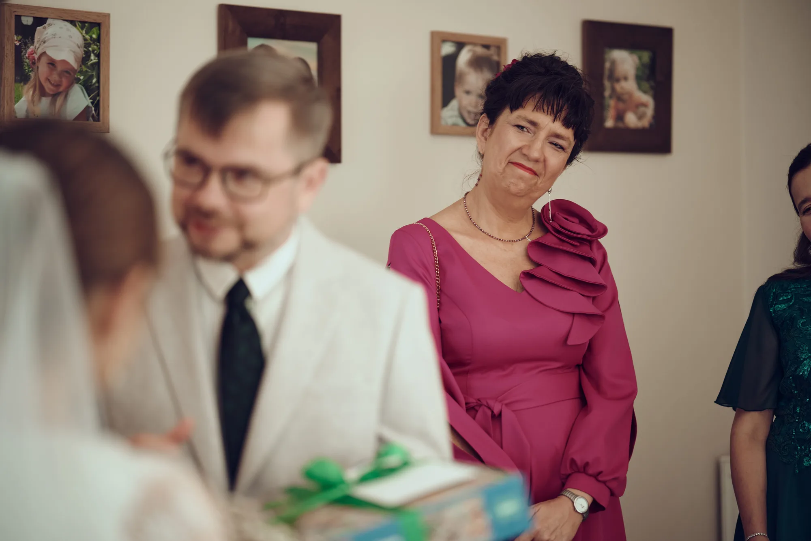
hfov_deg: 24.2
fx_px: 1892
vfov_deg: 16.3
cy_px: 270
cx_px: 406
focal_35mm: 84
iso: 400
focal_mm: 56
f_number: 1.2
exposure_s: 1/85
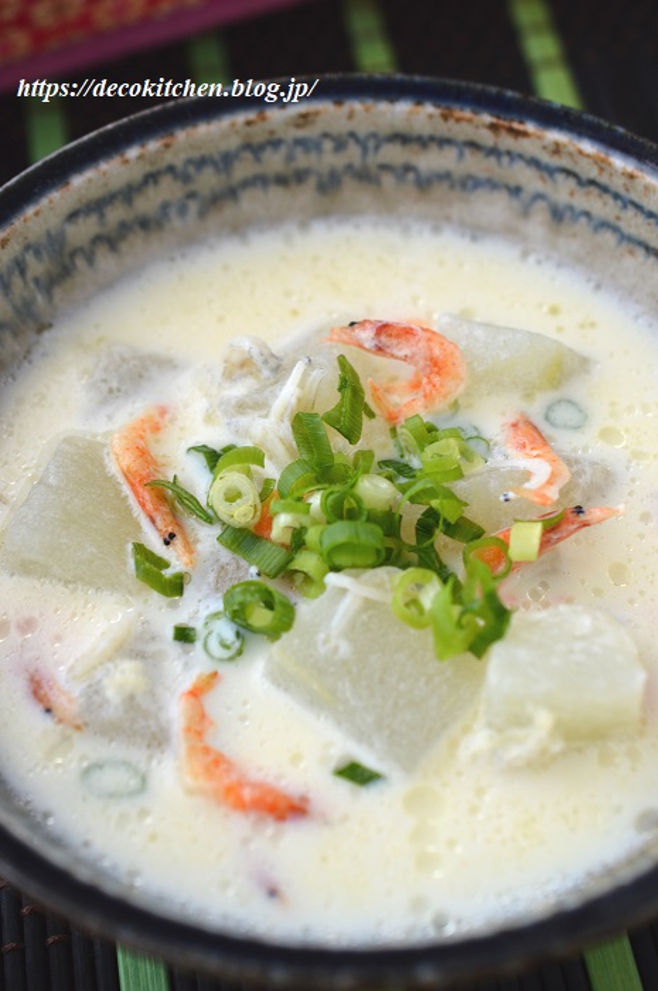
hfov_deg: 22.6
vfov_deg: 33.4
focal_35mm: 60
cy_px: 496
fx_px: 1649
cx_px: 329
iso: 100
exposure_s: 1/15
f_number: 4.5
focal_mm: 40
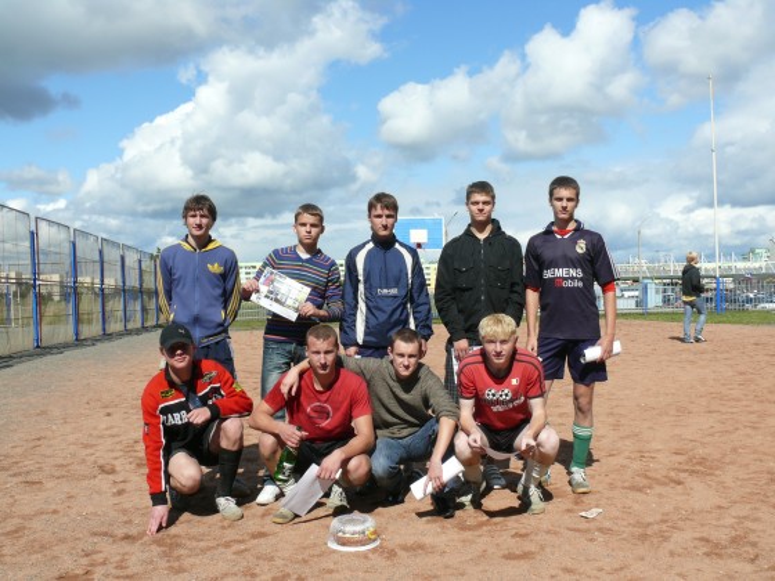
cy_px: 290
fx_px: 784
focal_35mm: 35
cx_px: 388
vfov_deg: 40.7
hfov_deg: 52.6
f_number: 7.1
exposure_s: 1/400
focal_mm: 7.4
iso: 100
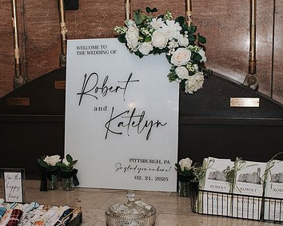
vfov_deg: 27.5
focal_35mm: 55
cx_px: 112
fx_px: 461
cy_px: 146
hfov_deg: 34.0
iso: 800
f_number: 3.5
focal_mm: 35
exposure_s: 1/200
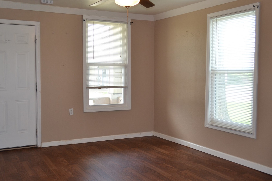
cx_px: 124
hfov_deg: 49.5
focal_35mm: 39
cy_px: 88
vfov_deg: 34.2
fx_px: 295
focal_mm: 20
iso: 400
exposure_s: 1/80
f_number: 4
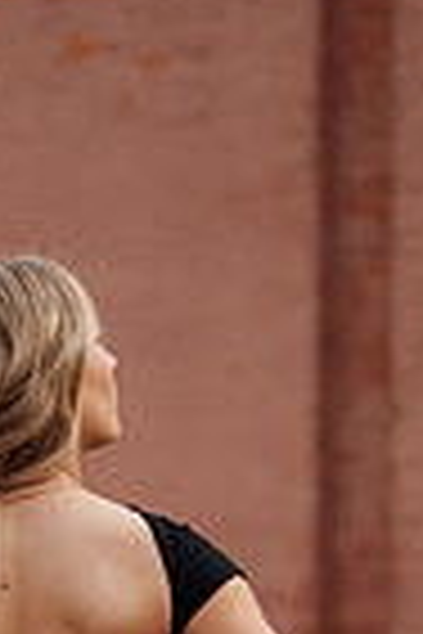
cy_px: 949
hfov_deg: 6.1
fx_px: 3948
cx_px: 72
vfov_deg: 9.0
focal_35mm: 224
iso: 160
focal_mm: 70
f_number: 2.8
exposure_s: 1/1250
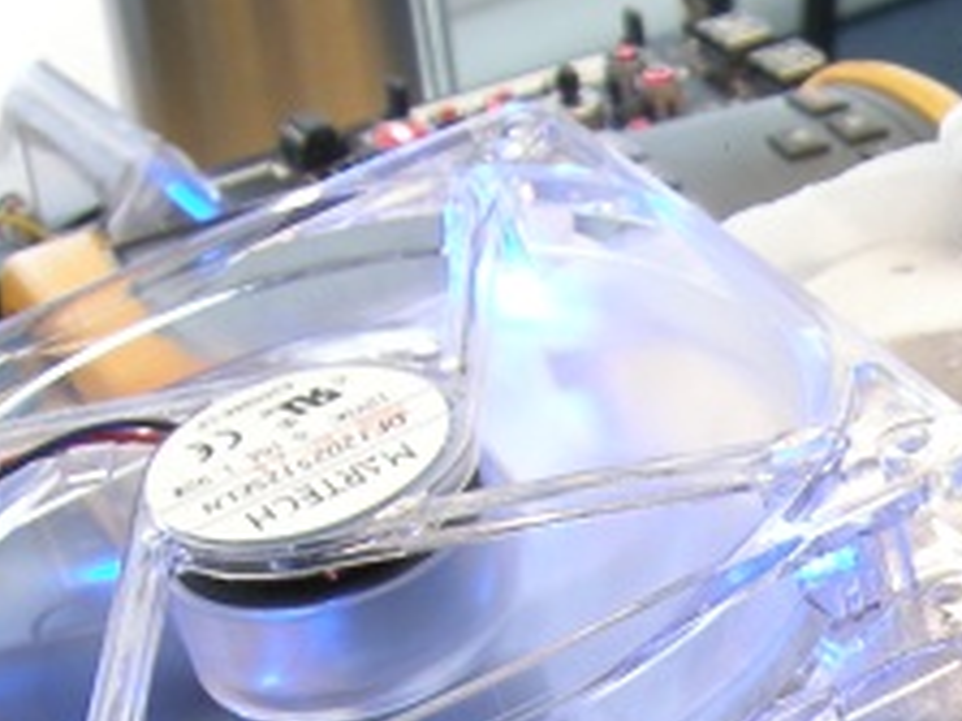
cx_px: 1626
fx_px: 4361
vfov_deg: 9.1
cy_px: 1265
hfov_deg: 11.8
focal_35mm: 157
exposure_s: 1/8
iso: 64
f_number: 4.3
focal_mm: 7.5
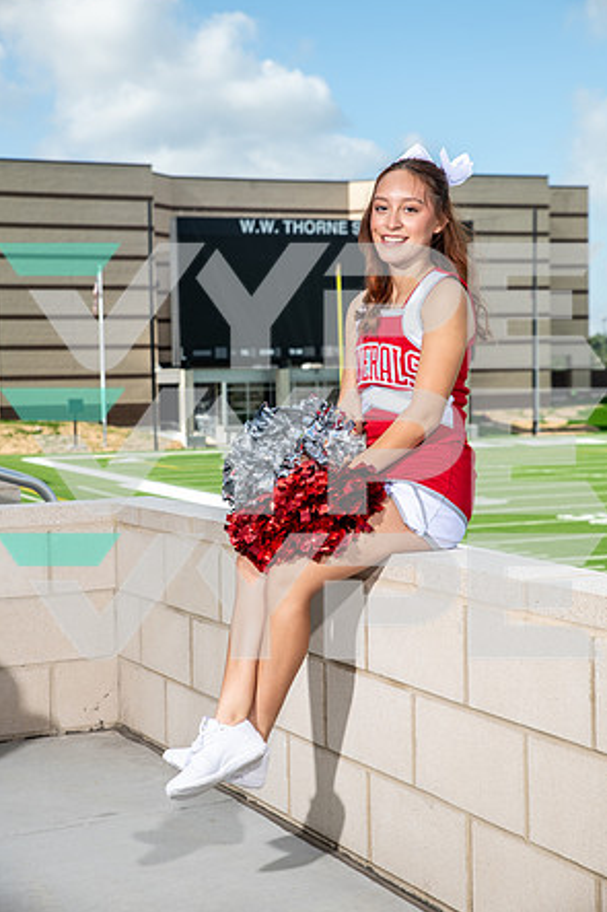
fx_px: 1670
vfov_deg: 30.5
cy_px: 453
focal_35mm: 66
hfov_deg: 20.6
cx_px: 305
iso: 100
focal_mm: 65
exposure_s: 1/320
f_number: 7.1
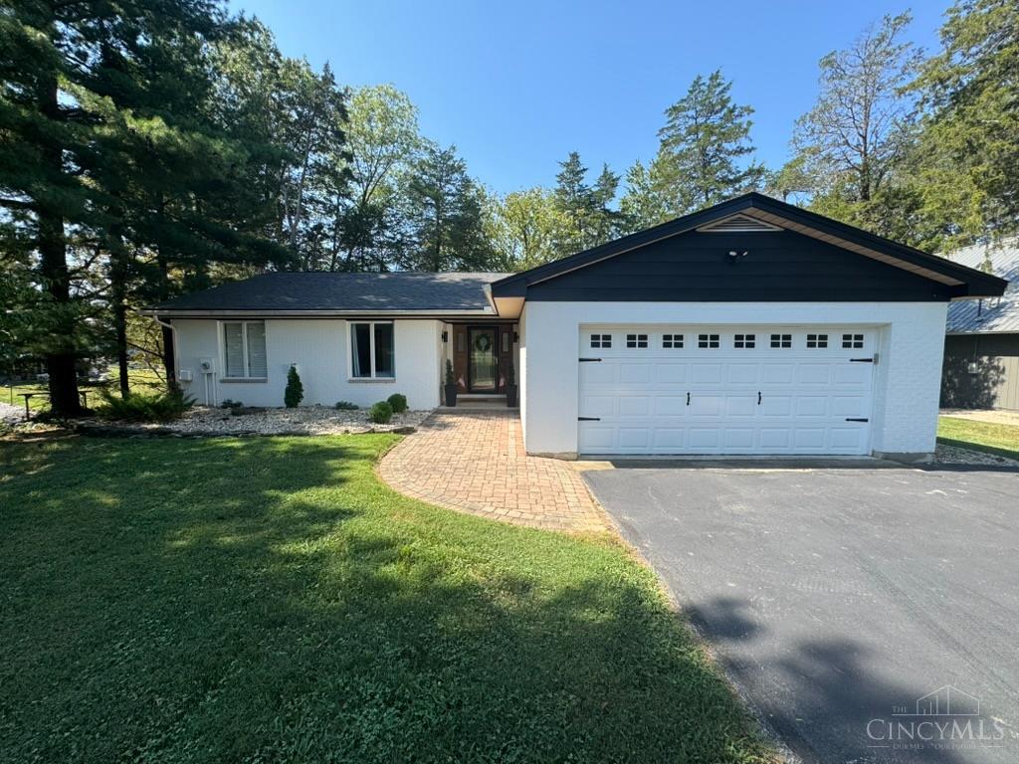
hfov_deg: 102.1
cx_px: 510
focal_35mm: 14
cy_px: 382
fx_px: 412
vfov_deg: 85.7
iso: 40
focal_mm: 2.22
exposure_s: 1/787
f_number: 2.2
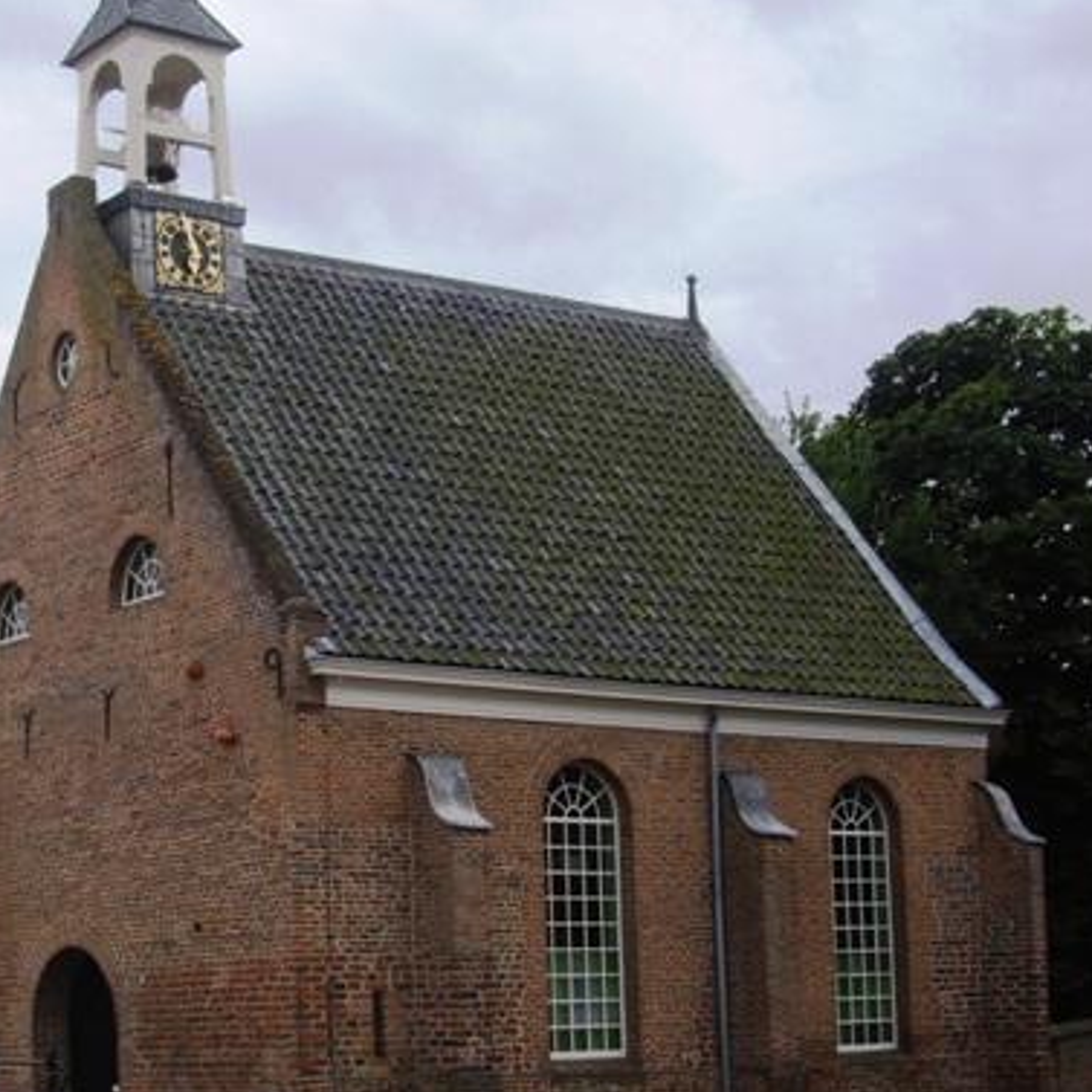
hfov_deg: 29.9
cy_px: 524
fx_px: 2034
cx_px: 388
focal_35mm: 57
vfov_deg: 30.0
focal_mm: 7.9
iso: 64
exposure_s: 1/1000
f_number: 2.8
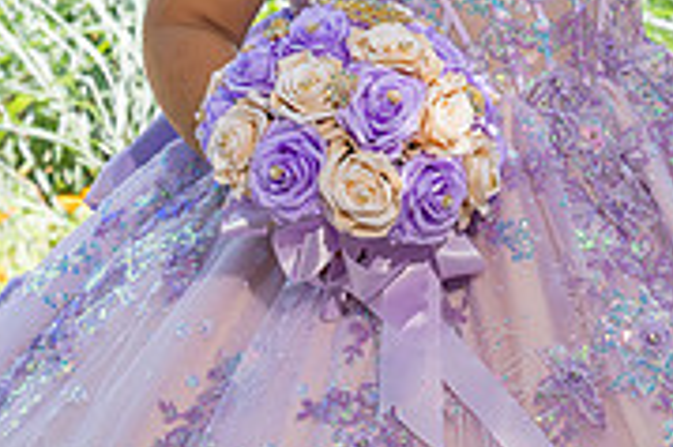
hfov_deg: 9.0
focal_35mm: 227
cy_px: -250
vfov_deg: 6.0
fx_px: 4240
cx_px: 696
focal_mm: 70
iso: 200
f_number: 5.6
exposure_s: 1/200
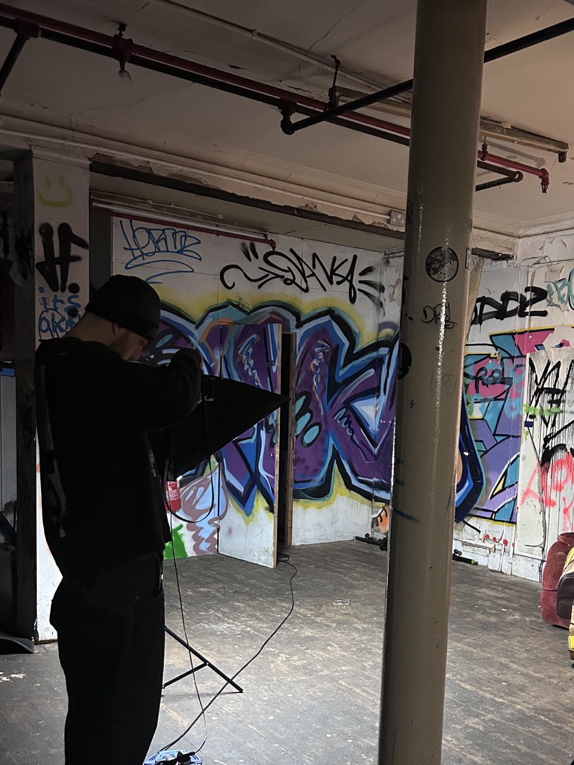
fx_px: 818
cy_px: 471
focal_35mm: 37
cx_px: 359
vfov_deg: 49.7
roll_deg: -1.1
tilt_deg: -5.2
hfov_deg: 38.4
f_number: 1.5
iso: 400
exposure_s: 1/50
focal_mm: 5.7
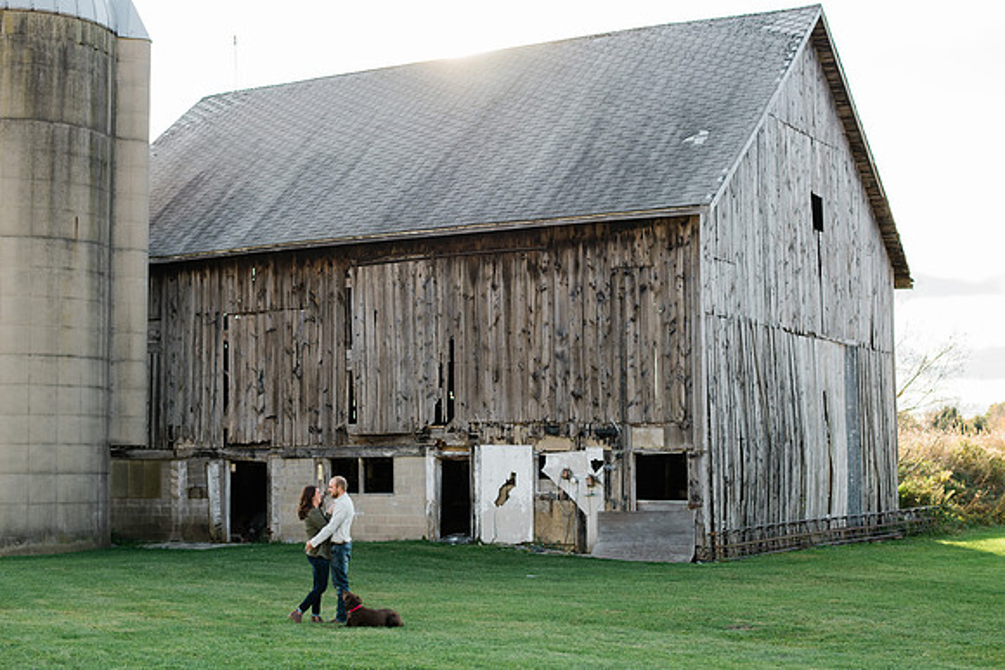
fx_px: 1661
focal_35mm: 59
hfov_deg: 33.7
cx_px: 502
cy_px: 335
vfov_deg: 22.8
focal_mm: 58
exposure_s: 1/640
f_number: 3.2
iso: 200
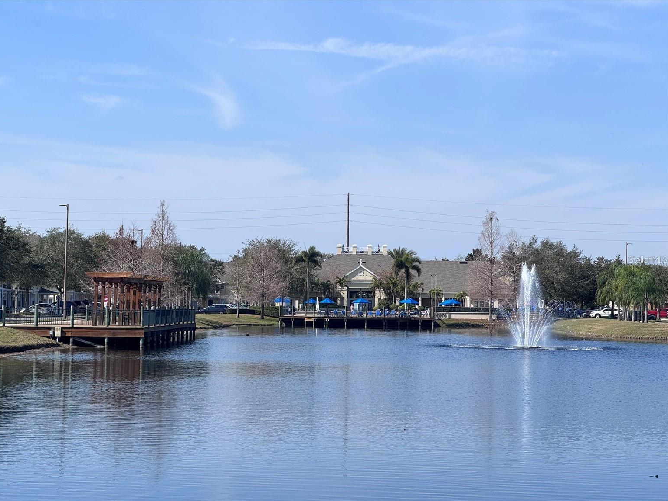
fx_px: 1544
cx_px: 322
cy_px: 259
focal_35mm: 80
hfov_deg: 24.4
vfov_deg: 18.4
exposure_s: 1/834
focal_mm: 9
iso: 25
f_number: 2.8
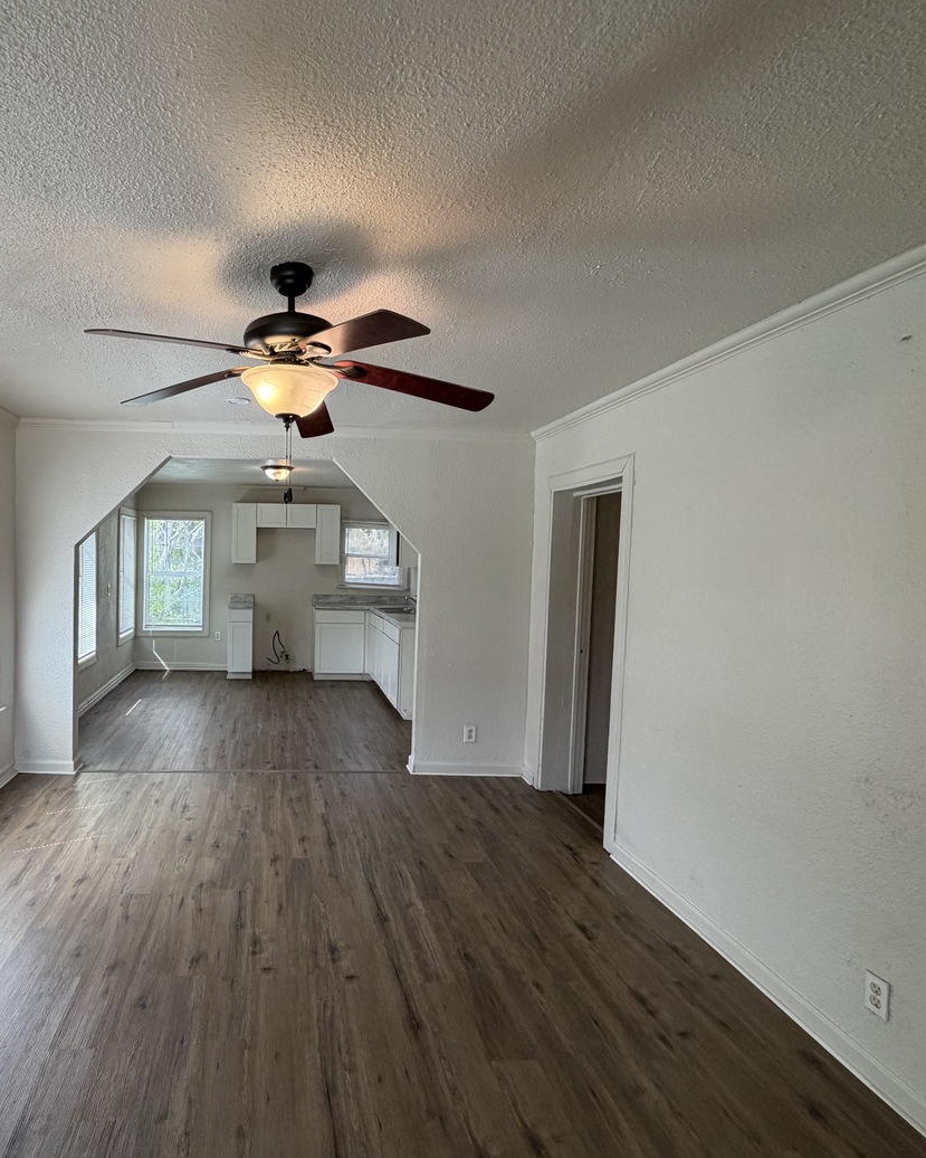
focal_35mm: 19
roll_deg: -0.6
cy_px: 588
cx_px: 296
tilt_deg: -3.3
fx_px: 651
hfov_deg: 68.5
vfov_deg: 83.3
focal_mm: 2.22
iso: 160
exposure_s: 1/120
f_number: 2.2
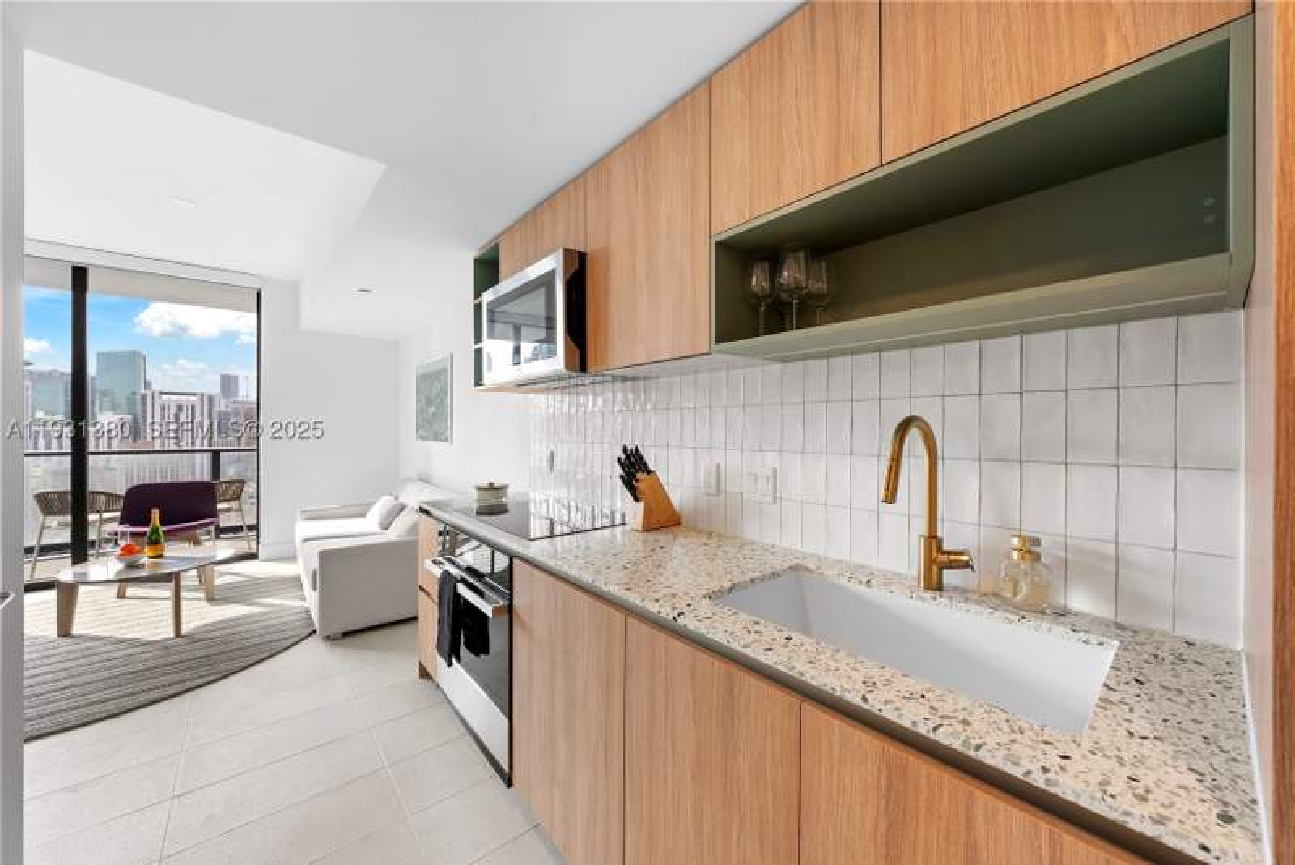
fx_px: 468
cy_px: 432
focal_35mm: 13
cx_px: 648
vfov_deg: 85.5
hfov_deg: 108.3
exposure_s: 1/40
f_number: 8
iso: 400
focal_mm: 13
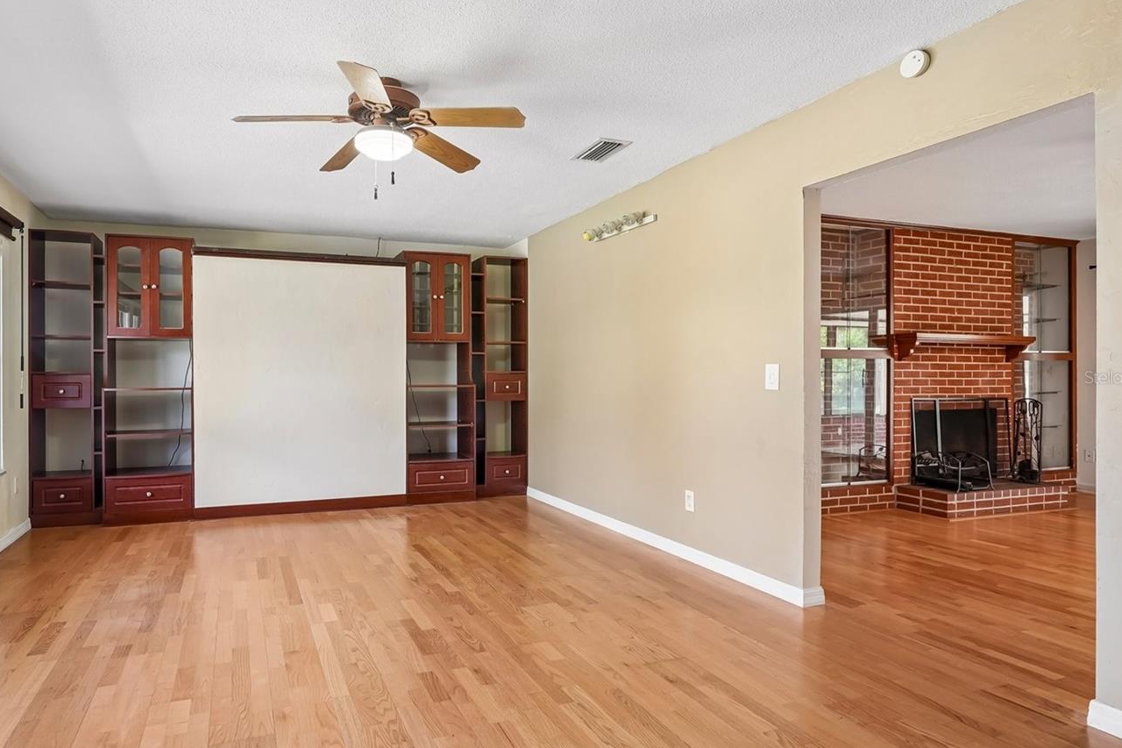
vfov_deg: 61.9
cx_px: 461
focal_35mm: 20
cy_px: 377
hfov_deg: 83.2
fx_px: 623
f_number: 8
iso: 400
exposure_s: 1/6
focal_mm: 16
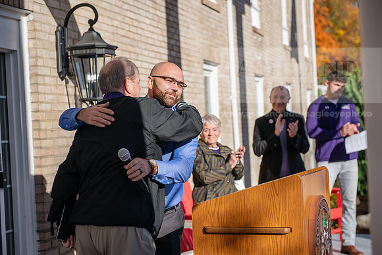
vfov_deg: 19.5
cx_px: 191
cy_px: 128
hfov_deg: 28.8
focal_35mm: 70
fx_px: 743
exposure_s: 1/800
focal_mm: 70
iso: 80
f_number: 3.5
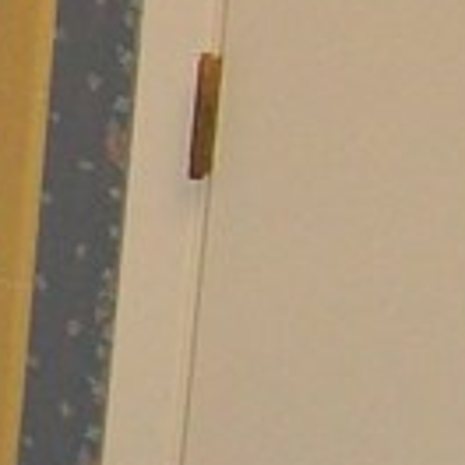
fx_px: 3541
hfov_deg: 6.4
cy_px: 461
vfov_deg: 7.5
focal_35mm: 233
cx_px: -1233
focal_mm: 6.1
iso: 160
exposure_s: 1/60
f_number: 2.7
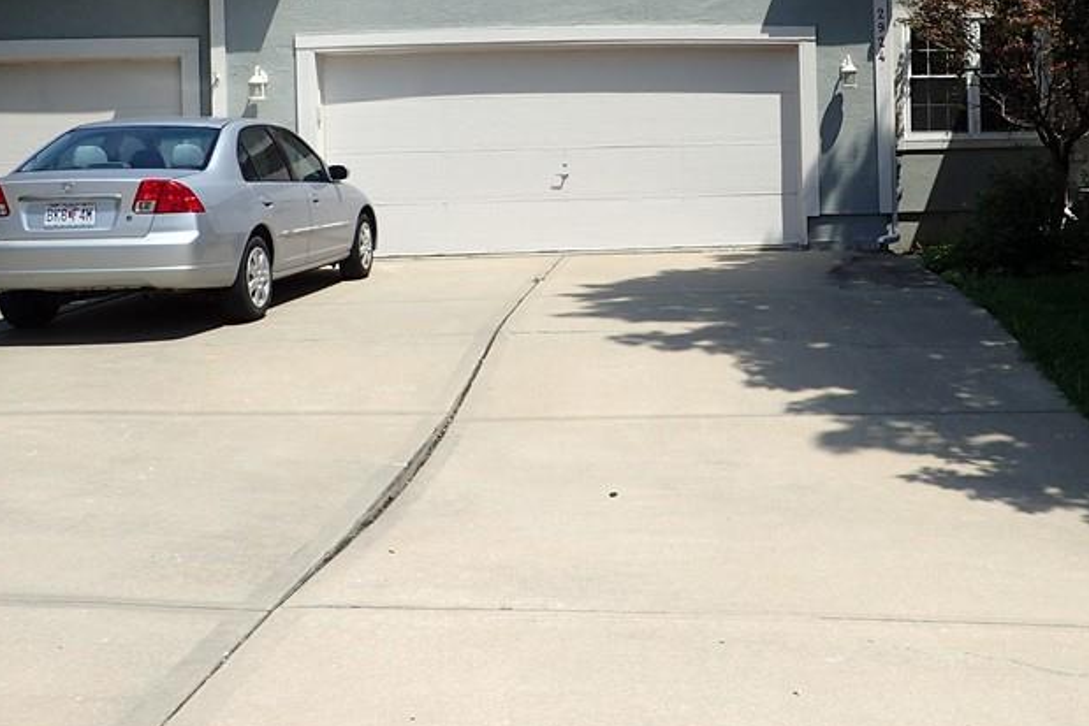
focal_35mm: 43
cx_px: 797
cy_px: 188
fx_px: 1301
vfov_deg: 30.7
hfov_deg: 44.1
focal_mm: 4.5
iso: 100
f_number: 8
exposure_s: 1/250
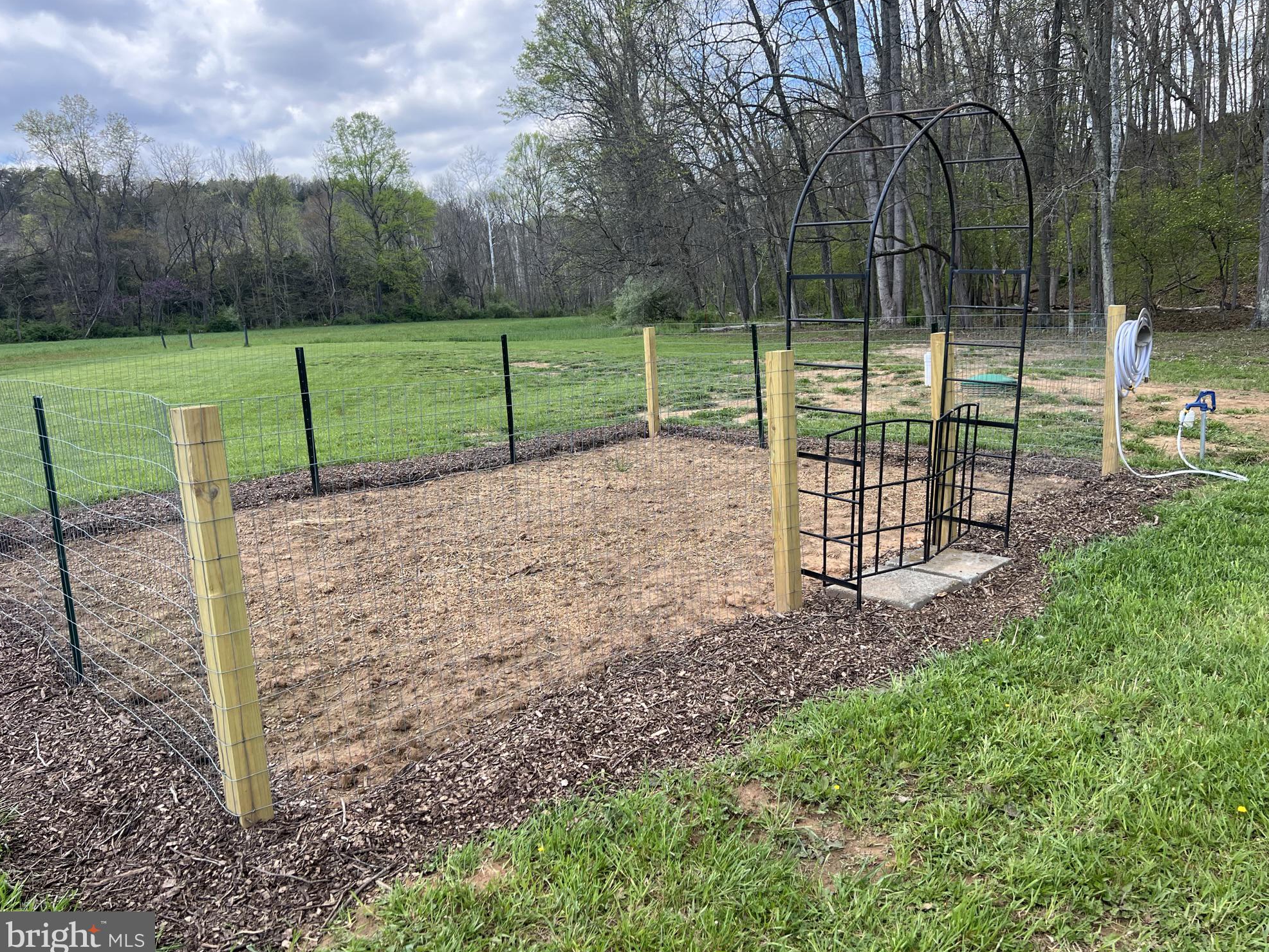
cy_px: 470
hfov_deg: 65.3
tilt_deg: -9.9
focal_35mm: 27
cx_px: 653
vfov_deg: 51.4
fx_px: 990
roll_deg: +3.2
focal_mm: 5.7
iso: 50
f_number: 1.5
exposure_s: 1/1100
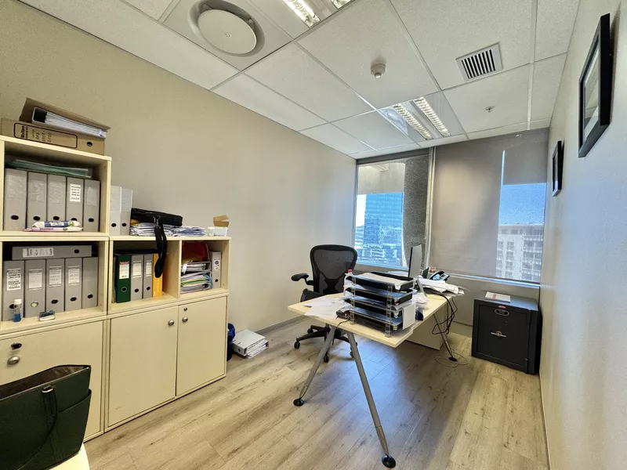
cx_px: 314
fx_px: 254
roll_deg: -2.5
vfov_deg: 85.7
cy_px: 235
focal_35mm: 14
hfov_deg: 102.1
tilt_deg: -1.9
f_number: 2.2
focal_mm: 2.22
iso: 100
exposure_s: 1/100
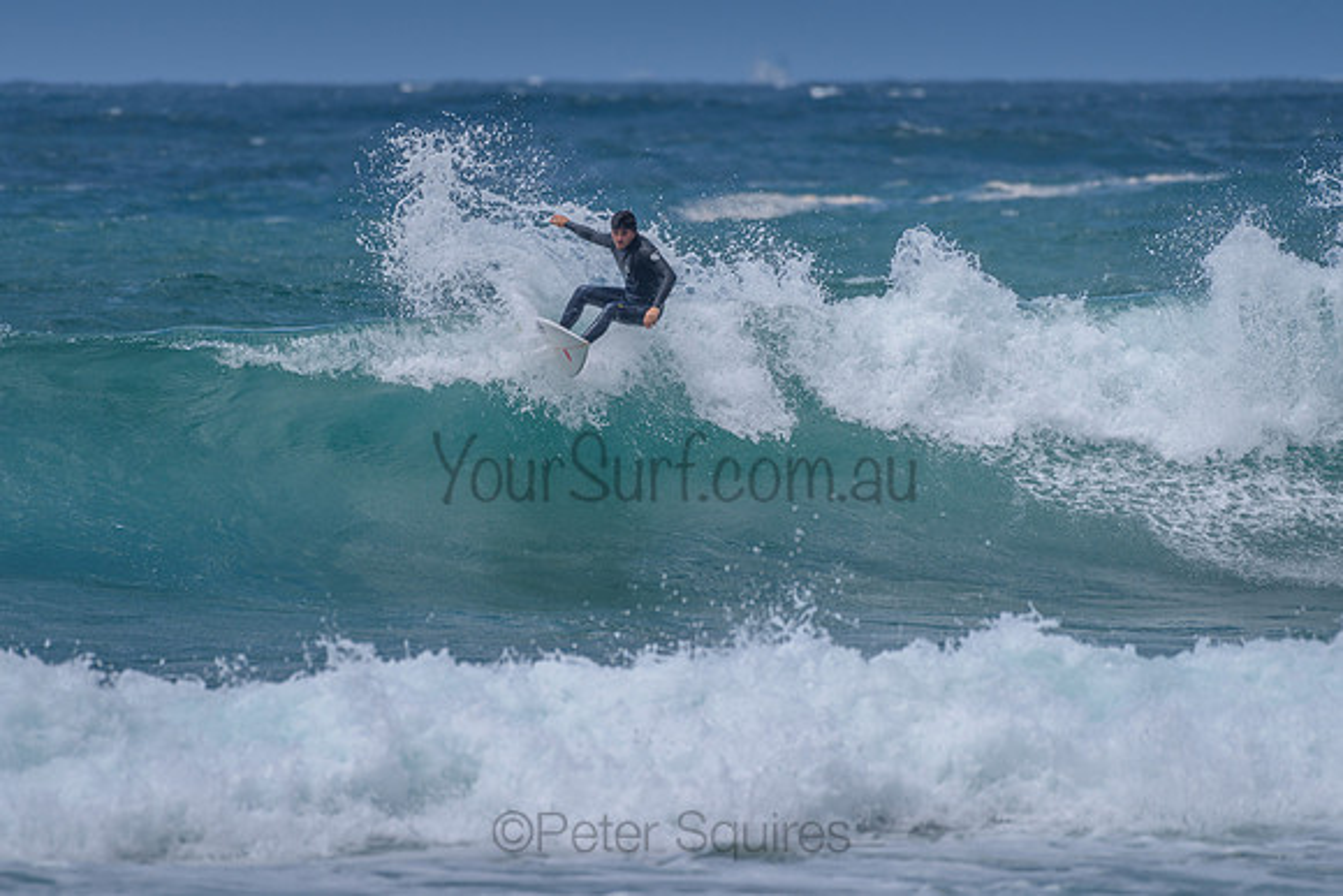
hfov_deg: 3.4
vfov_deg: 2.2
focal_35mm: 614
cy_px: 350
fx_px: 22920
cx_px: 595
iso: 110
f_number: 5.6
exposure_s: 1/2000
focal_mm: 500
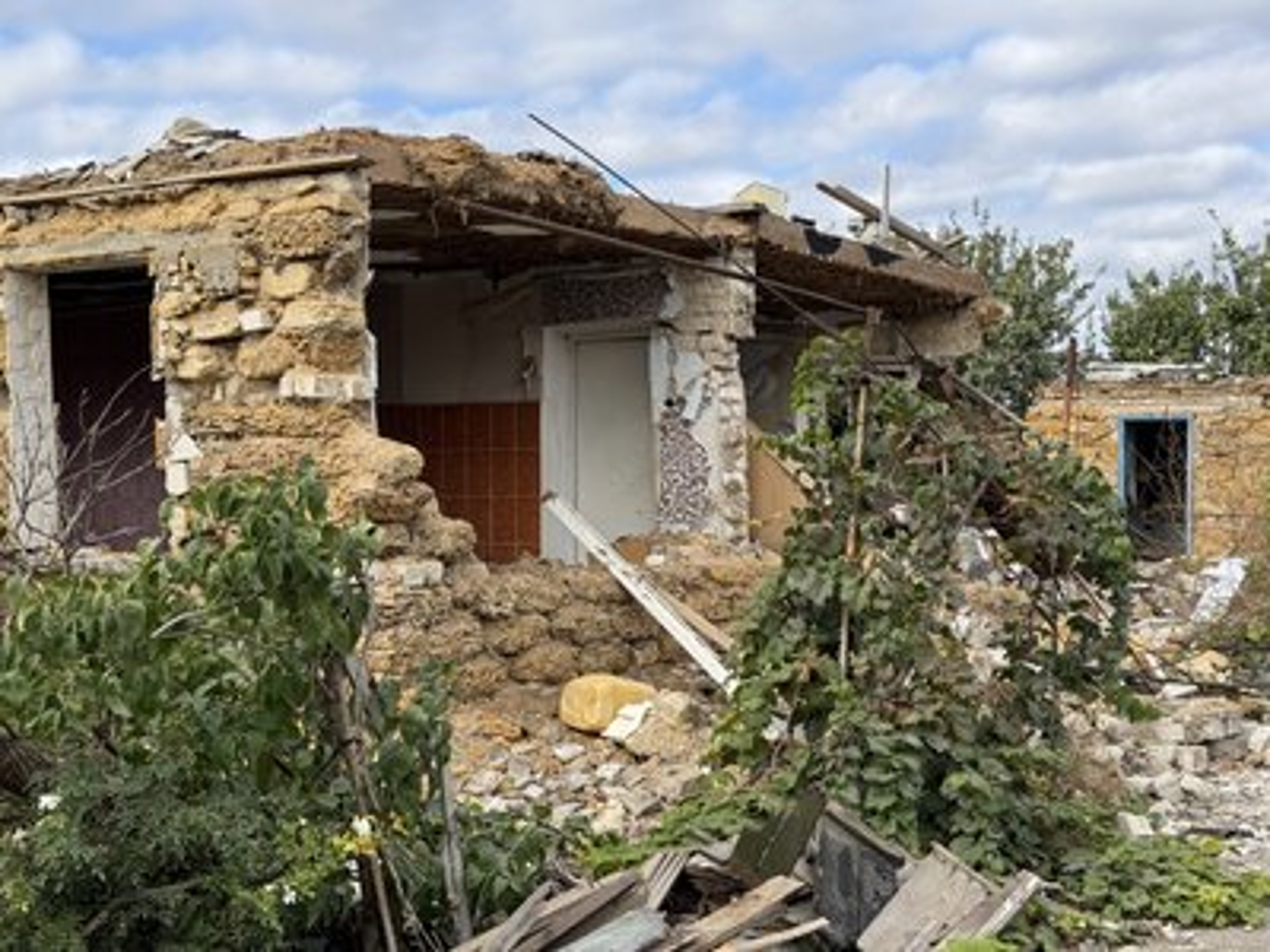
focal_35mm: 48
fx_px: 1761
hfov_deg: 39.7
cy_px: 476
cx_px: 635
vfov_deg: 30.3
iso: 64
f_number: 1.78
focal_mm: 6.86
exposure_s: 1/1681
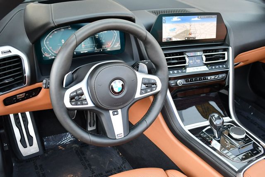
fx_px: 295
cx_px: 132
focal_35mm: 40
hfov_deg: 48.4
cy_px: 88
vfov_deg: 33.5
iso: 720
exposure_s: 1/250
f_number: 3.5
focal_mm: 20
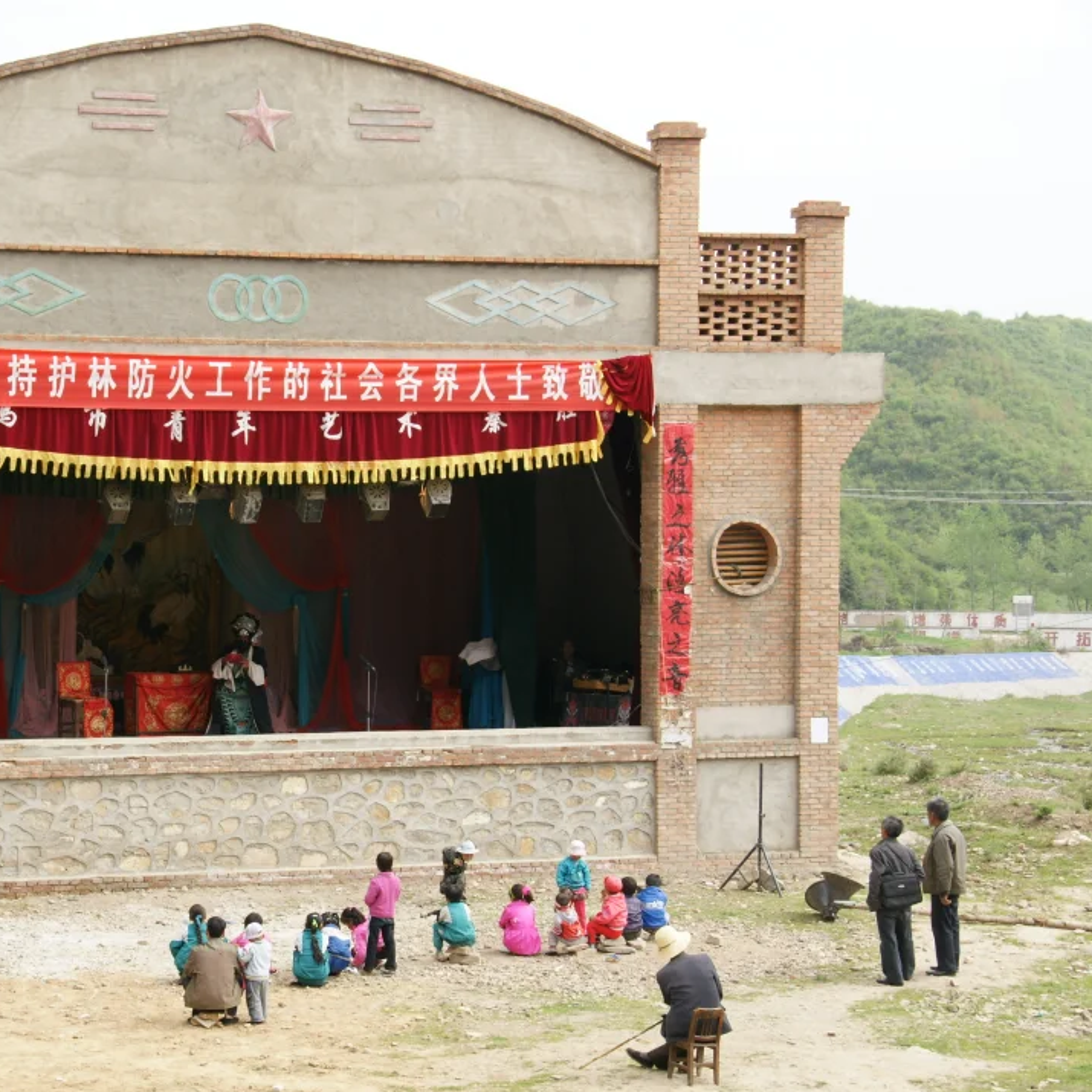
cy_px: 547
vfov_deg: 22.5
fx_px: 2748
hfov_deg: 22.3
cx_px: 304
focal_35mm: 77
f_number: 9
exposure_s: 1/100
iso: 200
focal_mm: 40
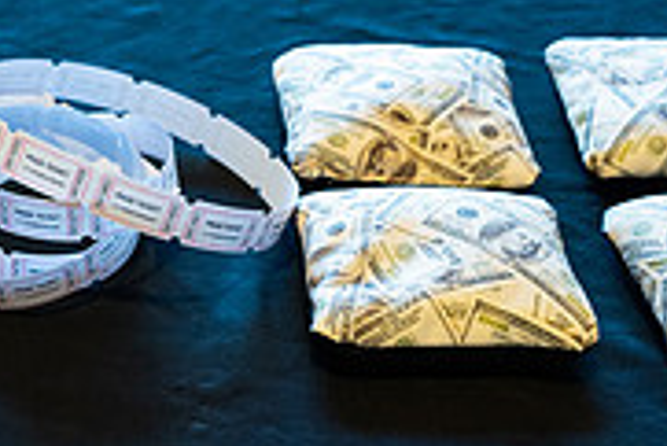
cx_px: 39
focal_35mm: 101
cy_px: 86
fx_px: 1873
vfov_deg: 13.5
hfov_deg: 19.7
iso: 1600
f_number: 3.2
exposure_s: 1/250
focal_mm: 30.5
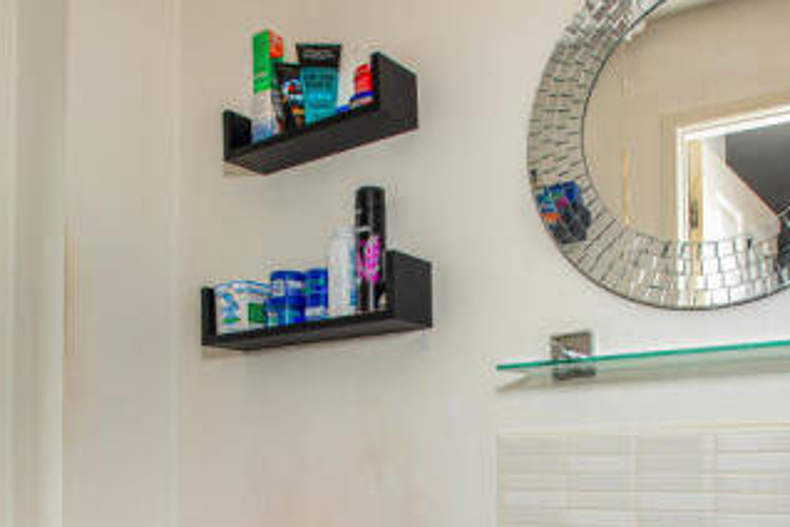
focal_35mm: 35
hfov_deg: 54.4
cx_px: 419
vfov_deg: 34.1
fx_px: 768
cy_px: 541
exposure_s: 1/30
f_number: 8
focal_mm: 17
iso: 400
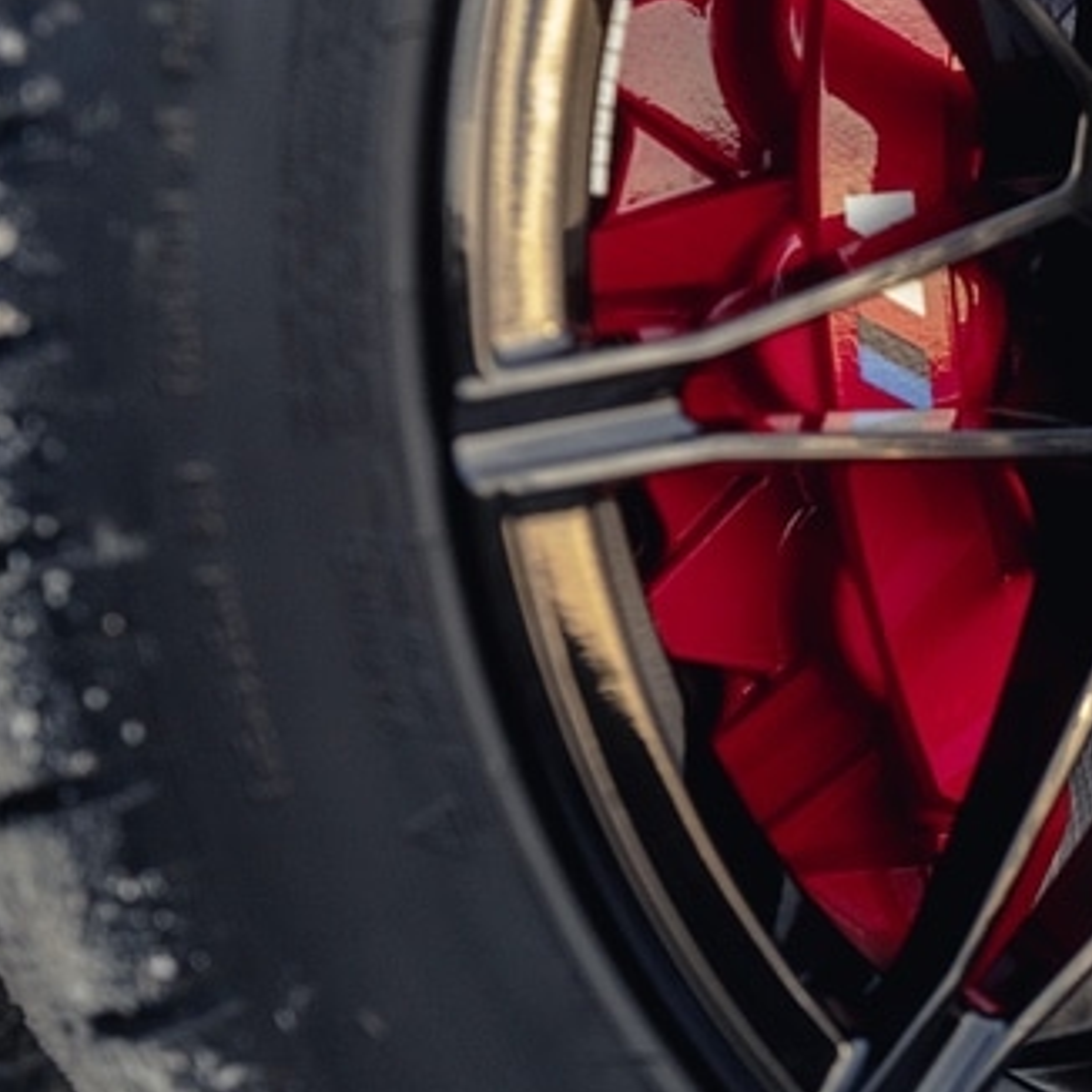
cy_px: 296
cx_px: 1206
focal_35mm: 73
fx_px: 2605
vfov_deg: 23.5
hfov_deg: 22.3
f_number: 3.2
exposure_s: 1/250
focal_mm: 35
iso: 500
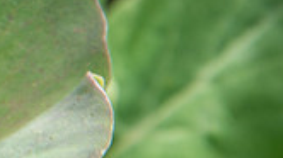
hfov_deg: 1.2
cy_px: 37
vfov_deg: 0.7
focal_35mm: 1741
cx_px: -242
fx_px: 13052
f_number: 11
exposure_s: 1/60
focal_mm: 300
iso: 200
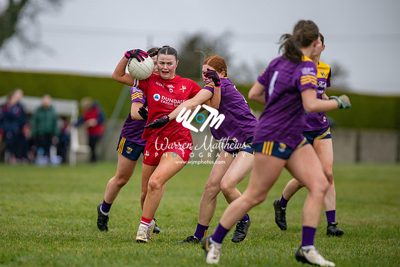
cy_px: 164
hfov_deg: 5.6
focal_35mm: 369
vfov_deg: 3.7
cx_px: 154
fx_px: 4100
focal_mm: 300
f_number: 2.8
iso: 400
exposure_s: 1/1000
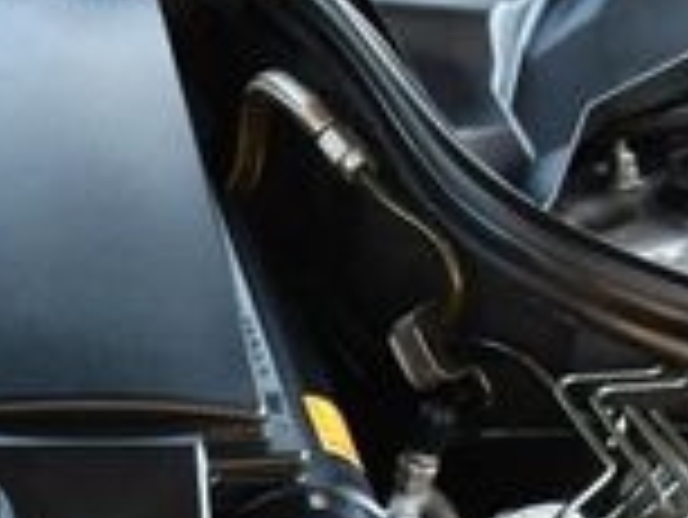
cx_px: -418
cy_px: 613
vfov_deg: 8.3
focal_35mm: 177
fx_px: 3521
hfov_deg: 10.7
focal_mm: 22
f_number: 3.8
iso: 800
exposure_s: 1/200
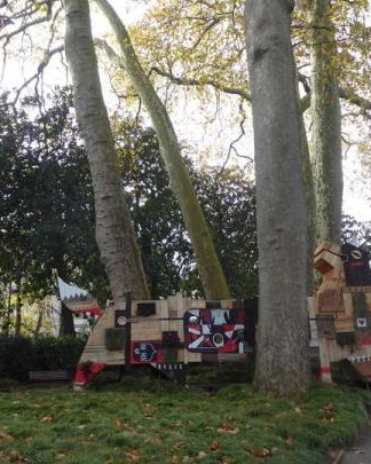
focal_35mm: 39
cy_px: 218
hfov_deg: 38.2
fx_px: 535
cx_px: 175
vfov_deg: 46.8
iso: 80
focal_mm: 4.7
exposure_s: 1/100
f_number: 3.4
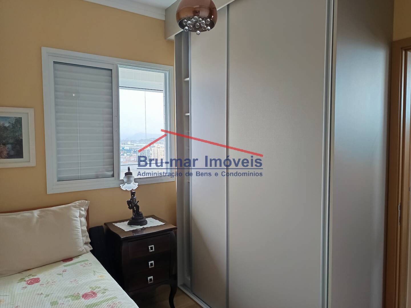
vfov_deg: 56.8
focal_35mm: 24
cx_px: 206
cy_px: 154
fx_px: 285
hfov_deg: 71.6
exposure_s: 1/60
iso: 343
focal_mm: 5.31
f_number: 1.7
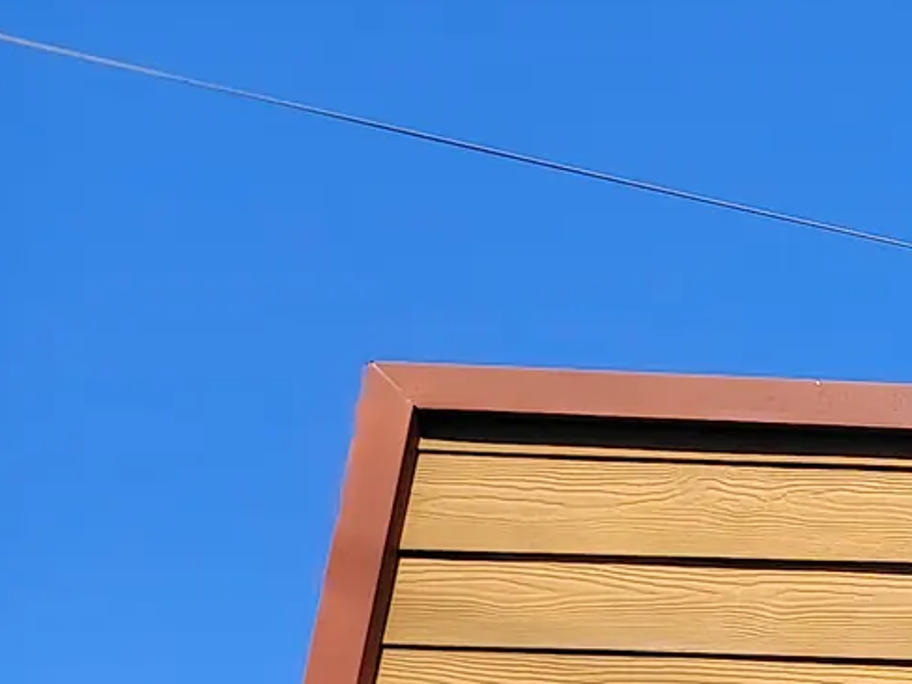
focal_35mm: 118
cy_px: 729
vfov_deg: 12.4
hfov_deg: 12.8
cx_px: 2207
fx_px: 3109
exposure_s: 1/731
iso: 100
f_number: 1.75
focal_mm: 5.25
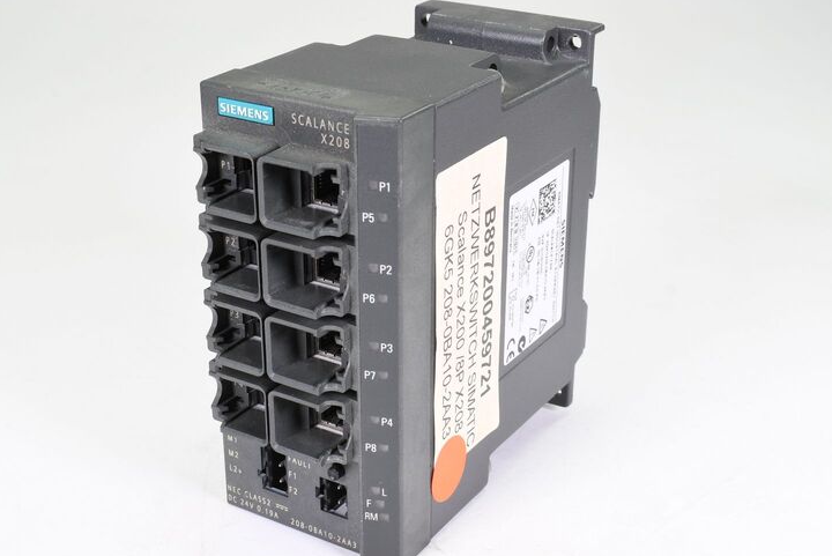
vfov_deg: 22.7
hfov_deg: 33.4
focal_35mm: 60
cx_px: 386
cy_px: 286
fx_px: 1387
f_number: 11
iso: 250
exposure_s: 1/25
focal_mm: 27
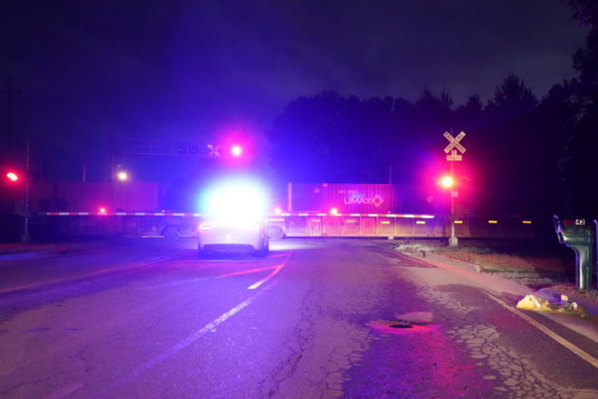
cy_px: 200
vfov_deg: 35.1
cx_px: 299
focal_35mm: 38
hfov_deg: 50.7
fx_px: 631
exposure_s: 1/30
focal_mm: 38
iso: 20000
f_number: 4
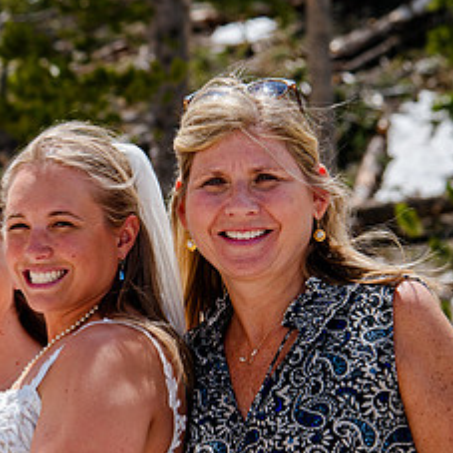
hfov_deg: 12.1
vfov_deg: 12.2
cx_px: 18
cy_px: 327
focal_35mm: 143
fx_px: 2117
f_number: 5
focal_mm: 66
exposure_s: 1/320
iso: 200
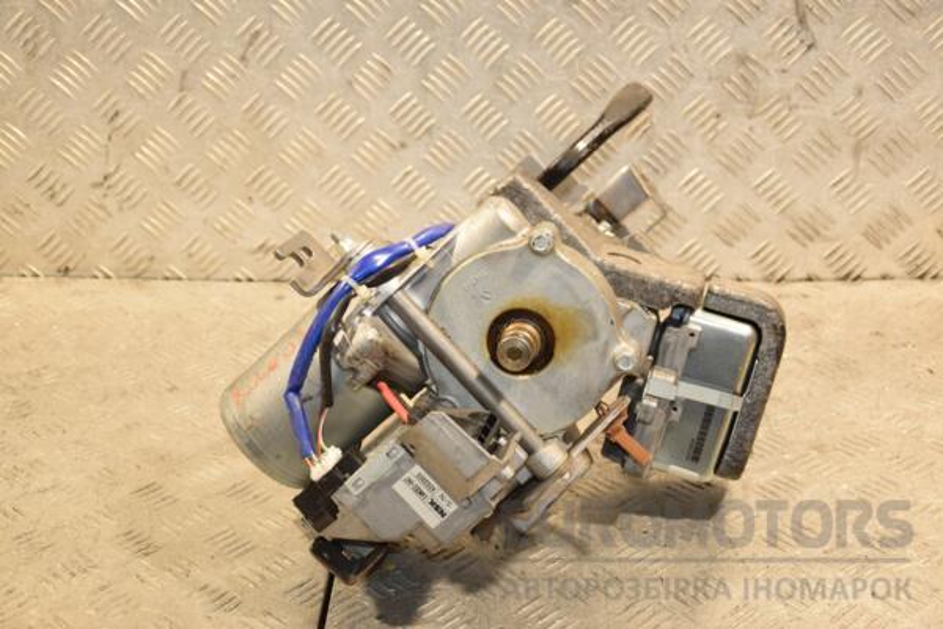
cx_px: 472
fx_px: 1768
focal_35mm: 68
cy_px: 314
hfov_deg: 29.9
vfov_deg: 20.2
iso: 800
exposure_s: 1/200
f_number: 4.8
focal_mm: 45
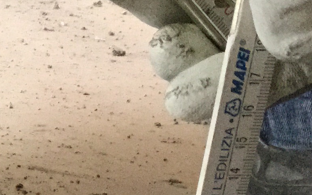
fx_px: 1174
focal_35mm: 138
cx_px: -185
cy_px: 439
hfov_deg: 14.0
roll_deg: -2.3
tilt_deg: -30.4
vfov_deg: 8.8
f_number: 2.4
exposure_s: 1/30
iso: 250
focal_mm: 3.3
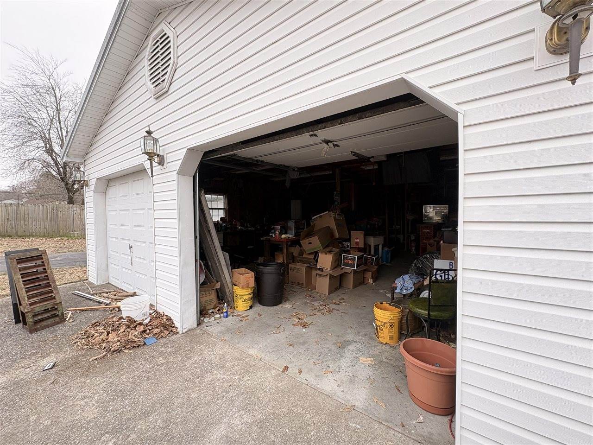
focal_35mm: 14
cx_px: 296
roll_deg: +0.9
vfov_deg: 85.7
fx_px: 240
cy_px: 222
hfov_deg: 102.1
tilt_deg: -3.7
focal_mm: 2.22
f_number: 2.2
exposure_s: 1/118
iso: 125
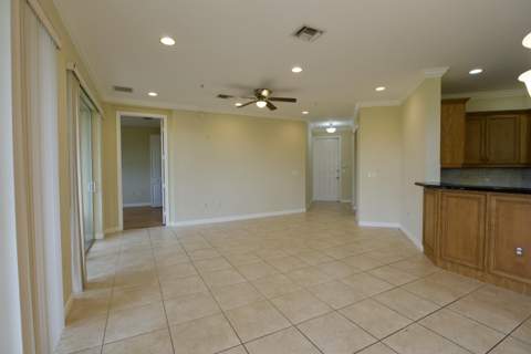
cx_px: 266
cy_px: 177
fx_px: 243
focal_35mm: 16
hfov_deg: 95.0
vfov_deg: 72.1
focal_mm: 11
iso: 400
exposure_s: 1/160
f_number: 4
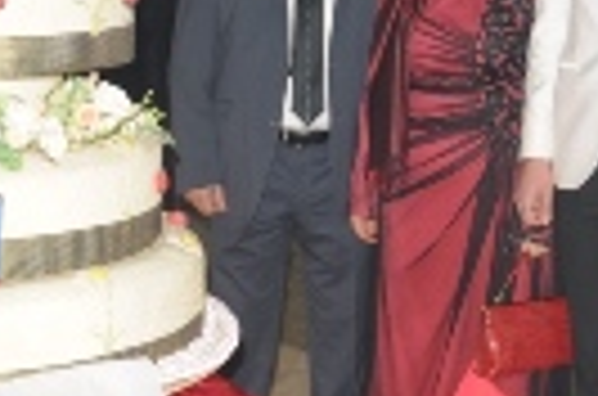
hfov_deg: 21.1
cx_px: 683
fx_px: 1508
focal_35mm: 91
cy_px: 81
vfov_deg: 14.9
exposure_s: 1/60
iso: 200
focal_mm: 18
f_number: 3.5
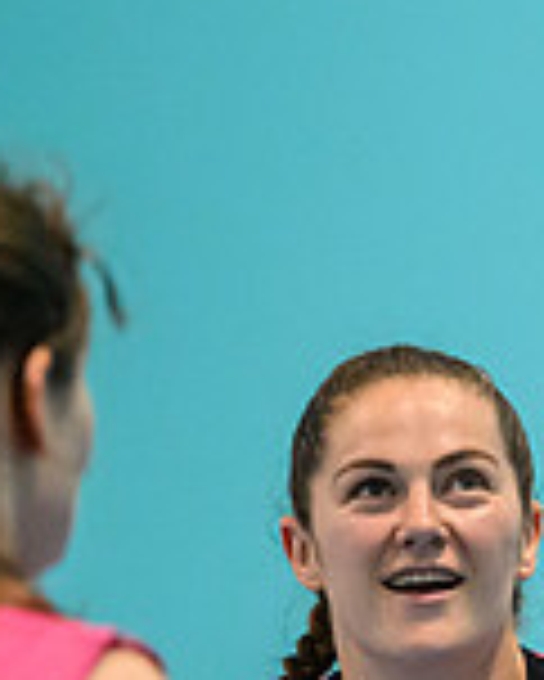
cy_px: 455
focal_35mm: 866
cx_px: 1455
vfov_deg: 2.2
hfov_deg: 1.8
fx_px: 17411
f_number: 2.8
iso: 8000
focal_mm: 200
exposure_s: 1/1000
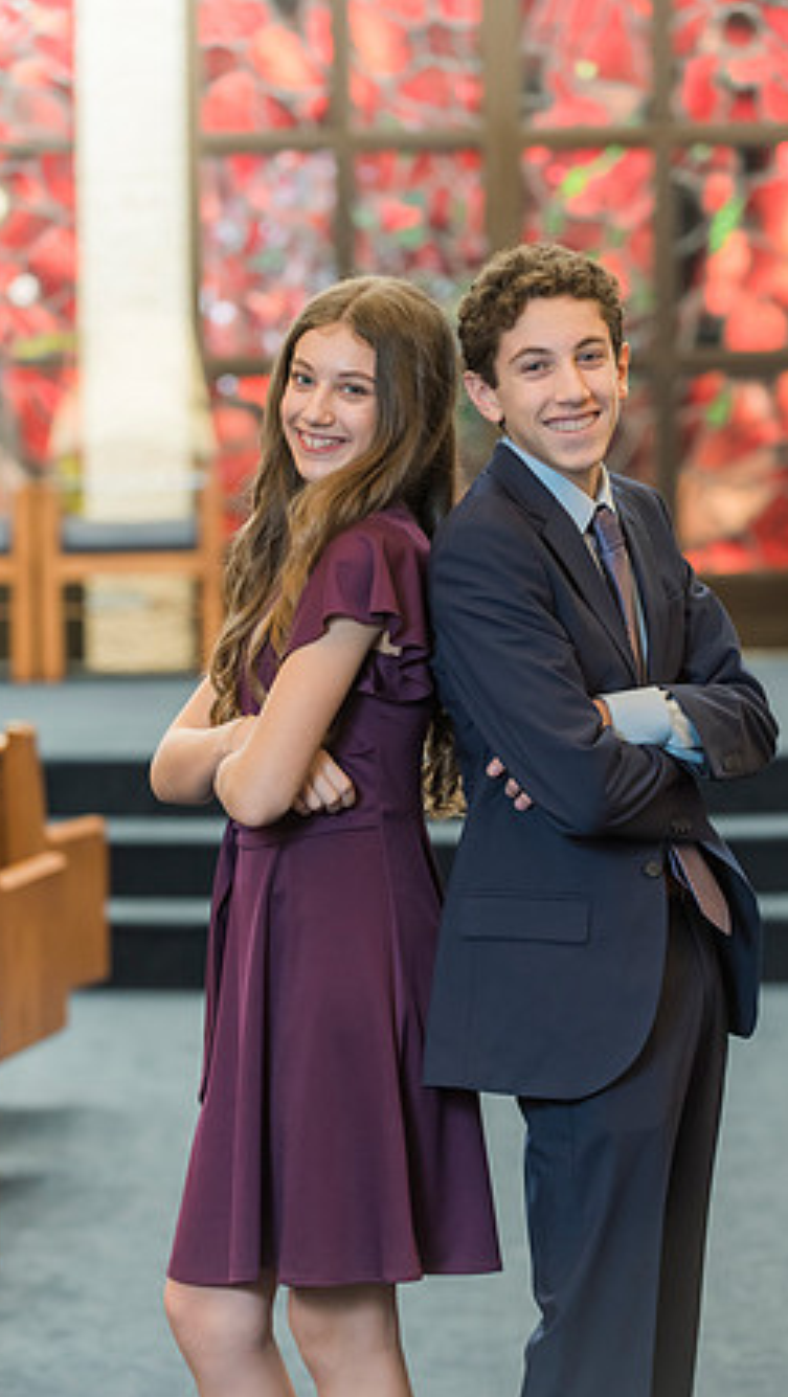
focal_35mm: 127
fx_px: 4708
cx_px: 449
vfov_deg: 16.9
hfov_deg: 9.6
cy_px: 703
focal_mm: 120
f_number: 3.5
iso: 1600
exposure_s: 1/100
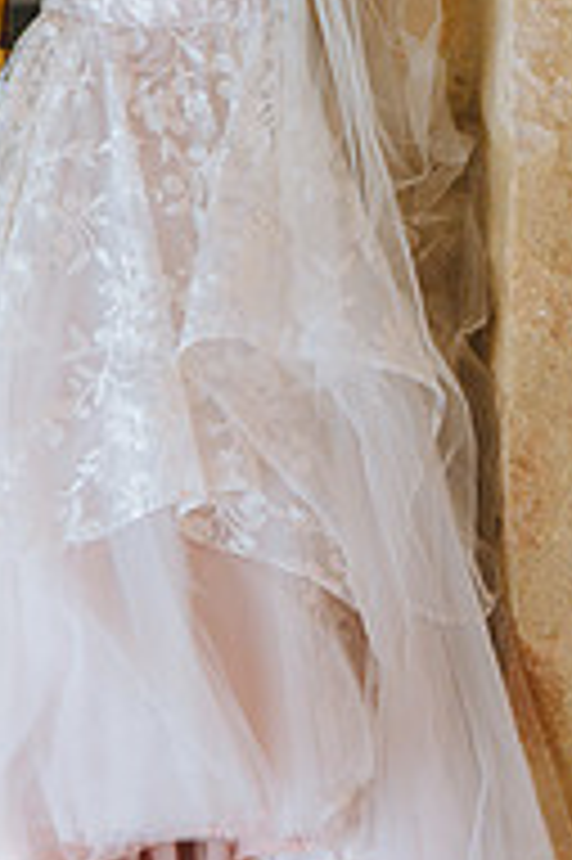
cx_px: 232
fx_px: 5921
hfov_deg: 5.5
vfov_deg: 8.3
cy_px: 459
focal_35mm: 248
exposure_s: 1/640
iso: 1000
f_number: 4.5
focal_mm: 105
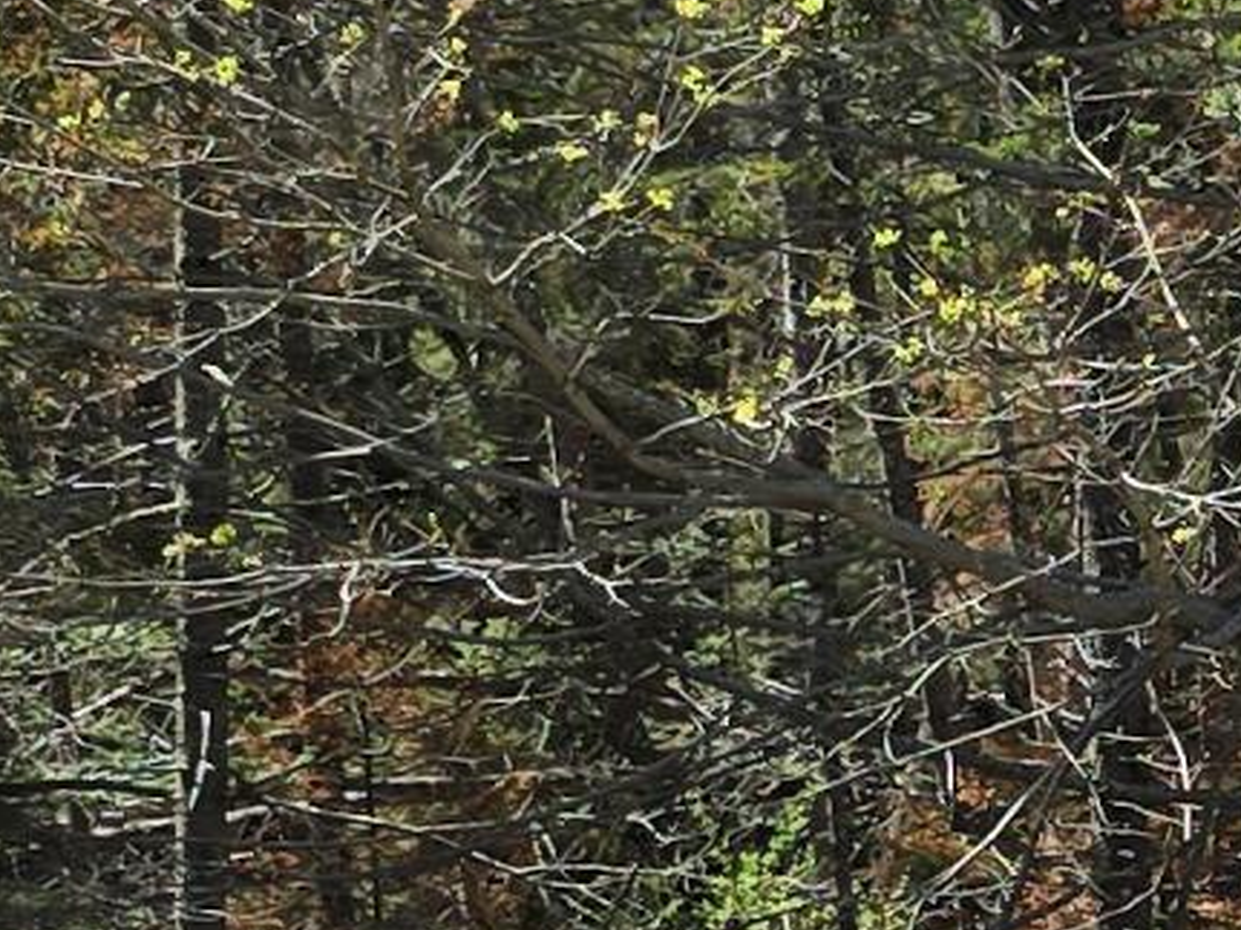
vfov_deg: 9.2
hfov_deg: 11.9
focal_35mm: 160
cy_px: 798
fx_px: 5734
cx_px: 1774
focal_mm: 6.3
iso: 12
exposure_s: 1/471
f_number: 1.7
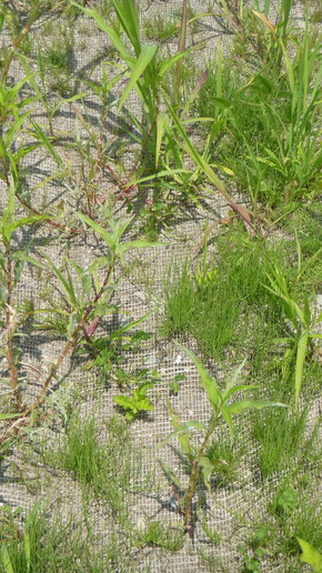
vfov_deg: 32.4
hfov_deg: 18.4
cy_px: 287
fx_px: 987
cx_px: 91
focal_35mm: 65
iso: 100
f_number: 4.7
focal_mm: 7.9
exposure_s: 1/400
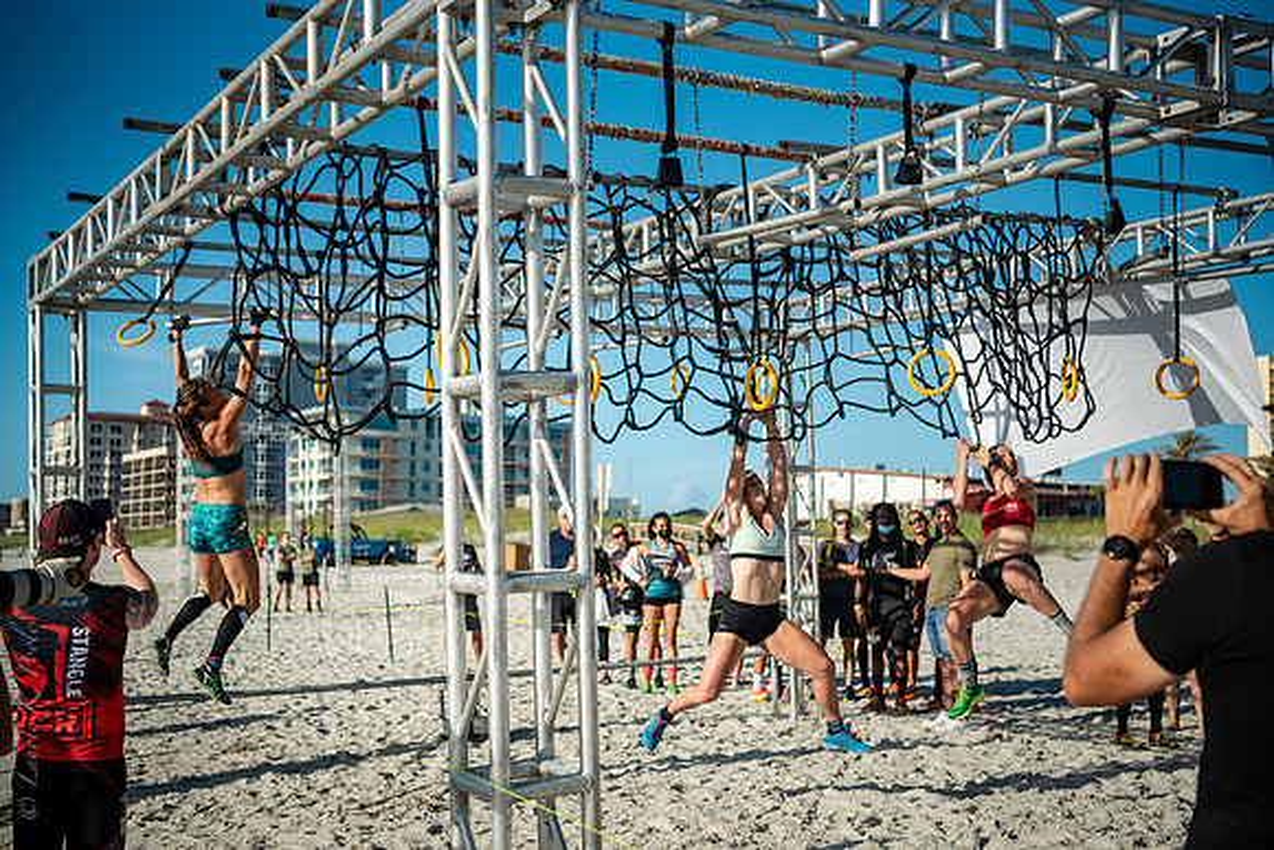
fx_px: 1564
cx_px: 637
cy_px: 425
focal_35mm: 44
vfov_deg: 30.4
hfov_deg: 44.3
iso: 400
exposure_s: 1/4000
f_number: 2.8
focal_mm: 42
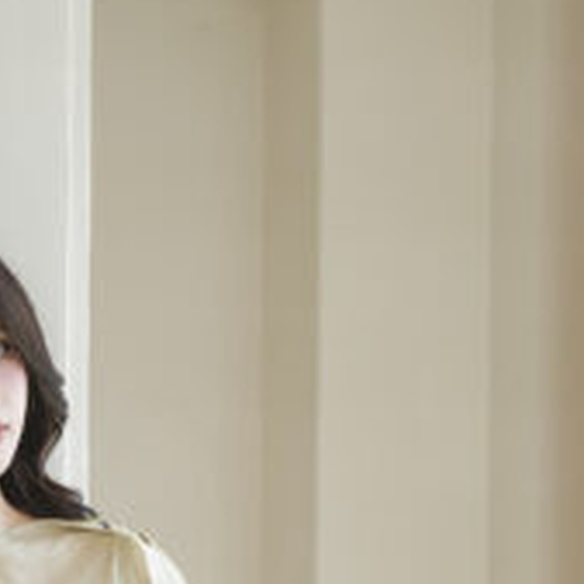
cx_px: -112
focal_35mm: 196
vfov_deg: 8.5
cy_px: 1099
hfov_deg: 8.8
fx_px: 3741
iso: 250
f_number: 3.2
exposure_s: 1/200
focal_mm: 56
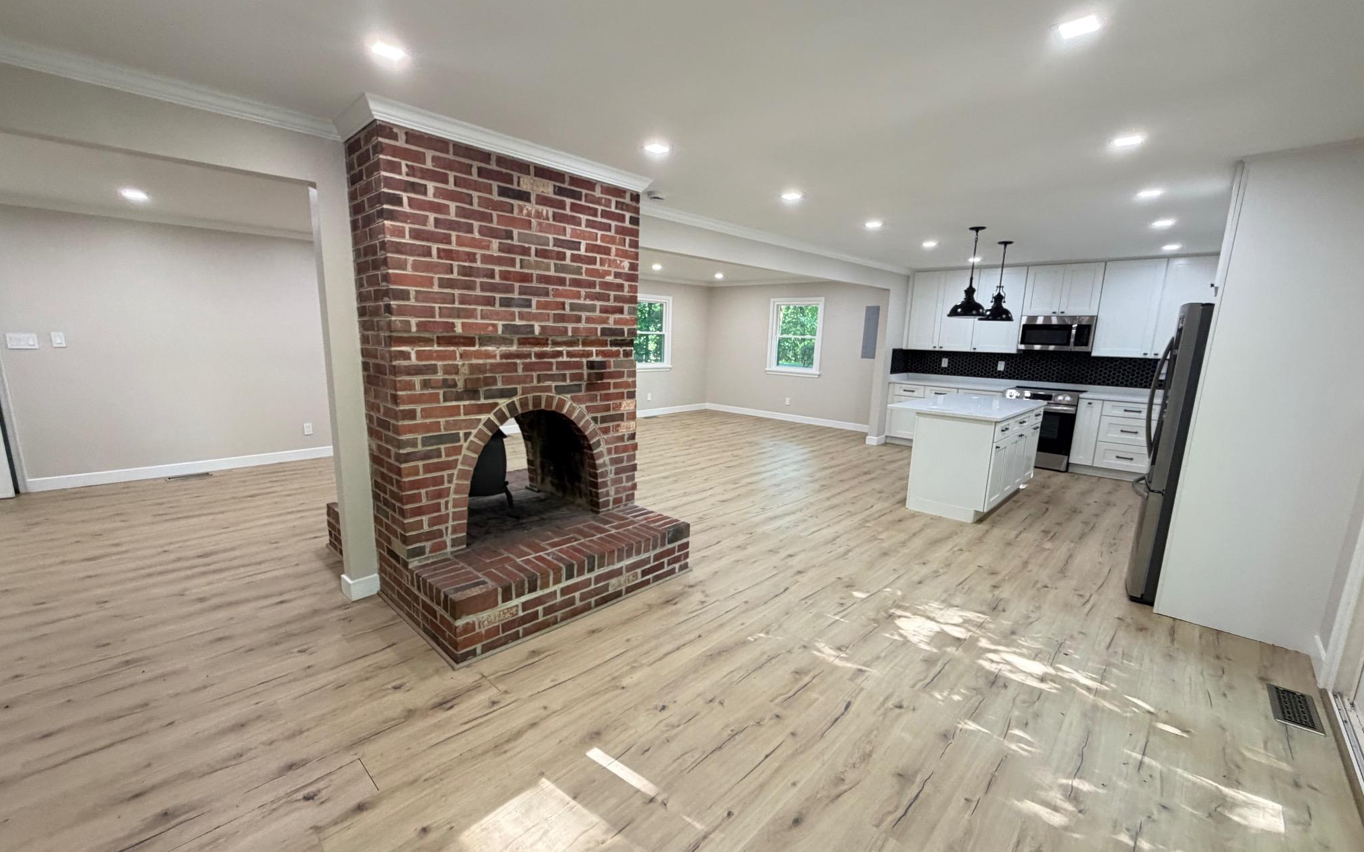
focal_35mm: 15
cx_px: 685
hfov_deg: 101.5
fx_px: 558
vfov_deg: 74.8
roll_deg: -1.2
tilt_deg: -12.5
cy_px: 440
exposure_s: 1/60
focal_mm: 2.22
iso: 250
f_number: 2.2
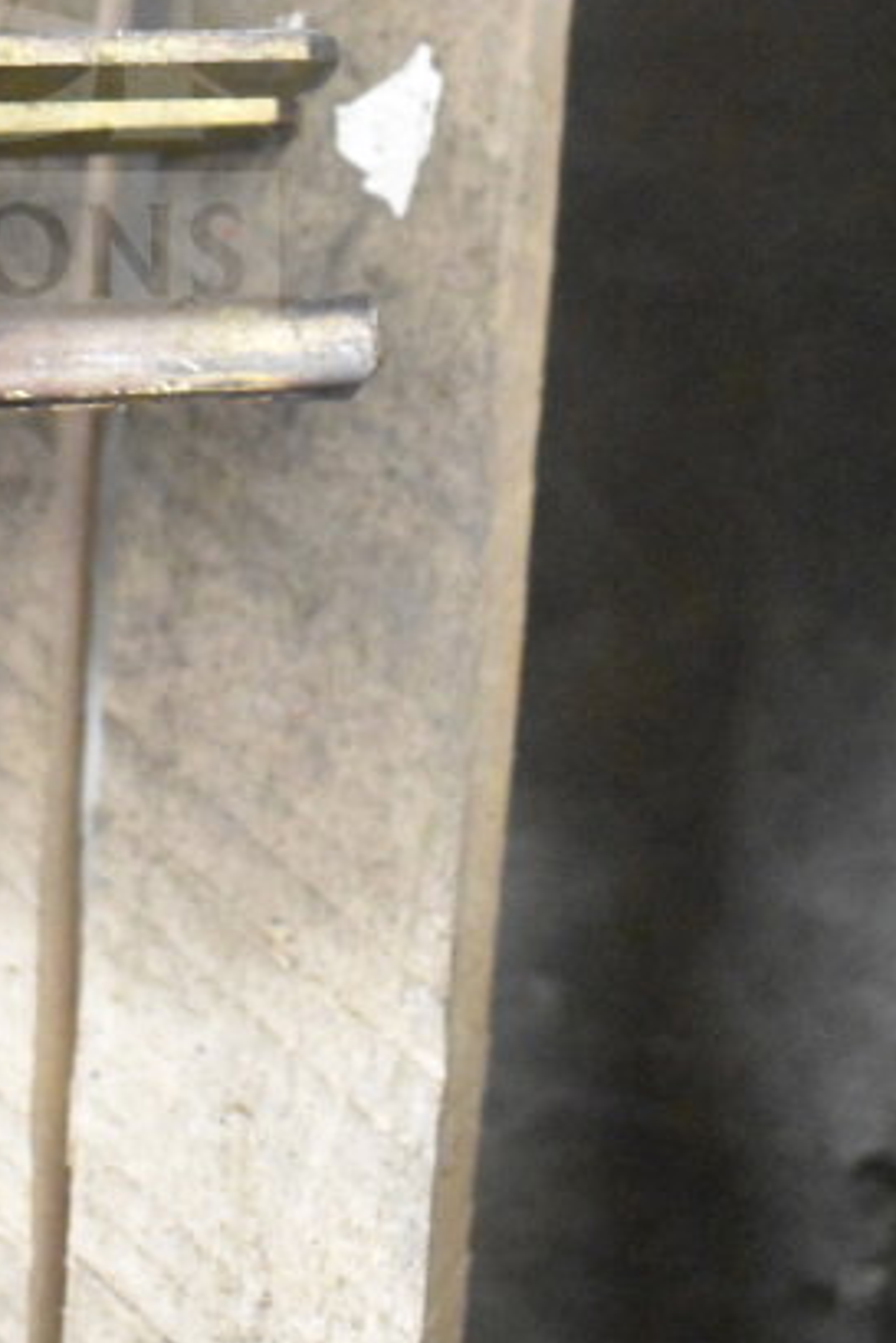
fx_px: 3506
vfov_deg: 21.1
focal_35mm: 94
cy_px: 67
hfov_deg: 14.2
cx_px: -92
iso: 12800
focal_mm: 28
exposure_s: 1/50
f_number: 4.2
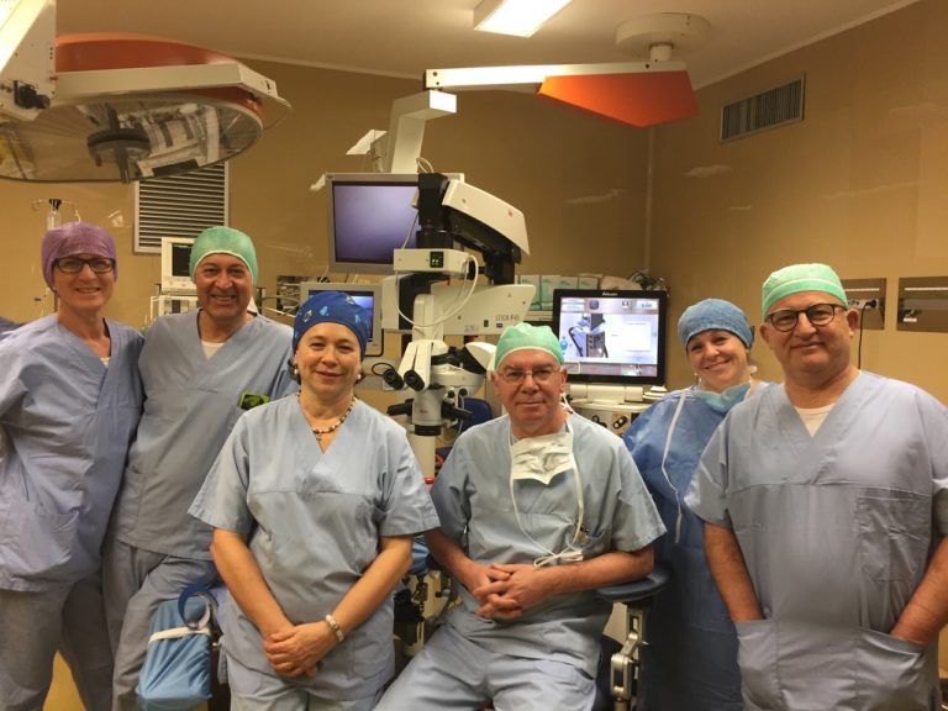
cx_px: 474
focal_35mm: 29
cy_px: 356
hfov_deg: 61.7
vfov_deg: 48.2
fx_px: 794
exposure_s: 1/33
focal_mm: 4.15
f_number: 2.2
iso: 80
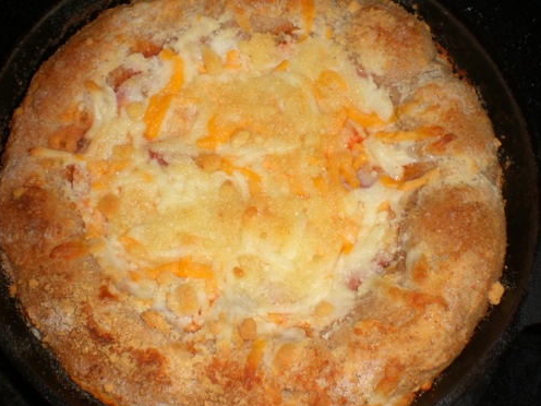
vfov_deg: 29.7
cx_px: 257
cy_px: 210
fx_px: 766
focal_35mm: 49
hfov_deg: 38.9
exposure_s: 1/60
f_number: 4.4
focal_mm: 6.3
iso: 50
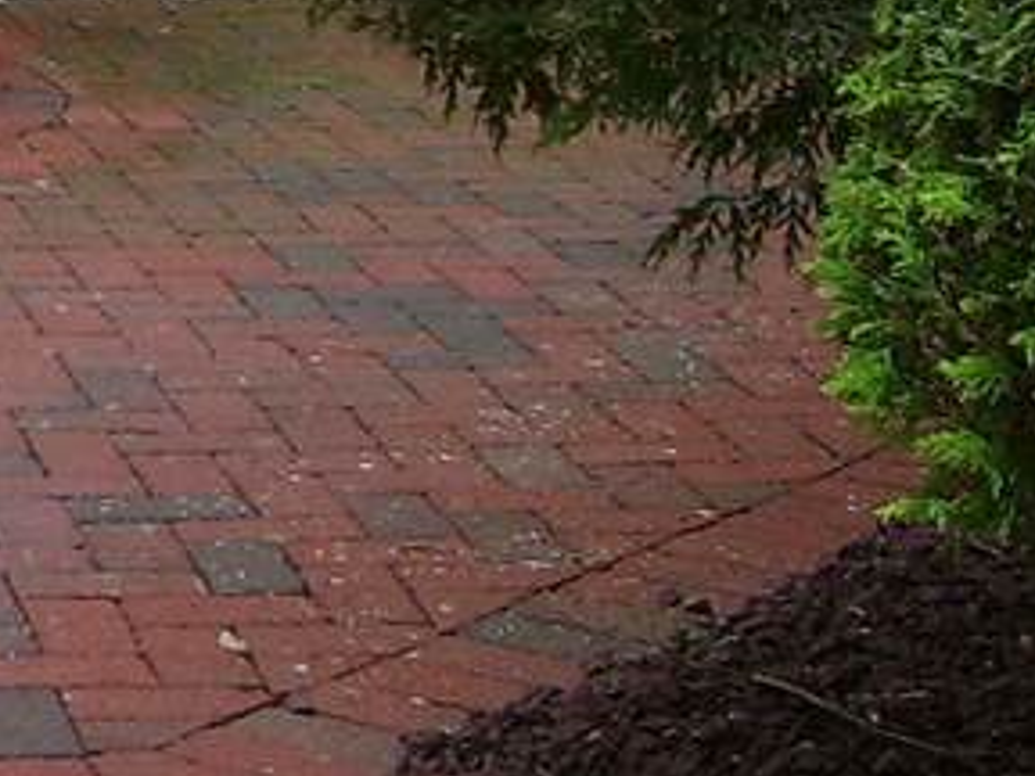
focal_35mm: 151
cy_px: -370
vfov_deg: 9.6
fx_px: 4515
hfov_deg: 12.3
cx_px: -647
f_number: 2.7
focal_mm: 5.6
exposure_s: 1/125
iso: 80
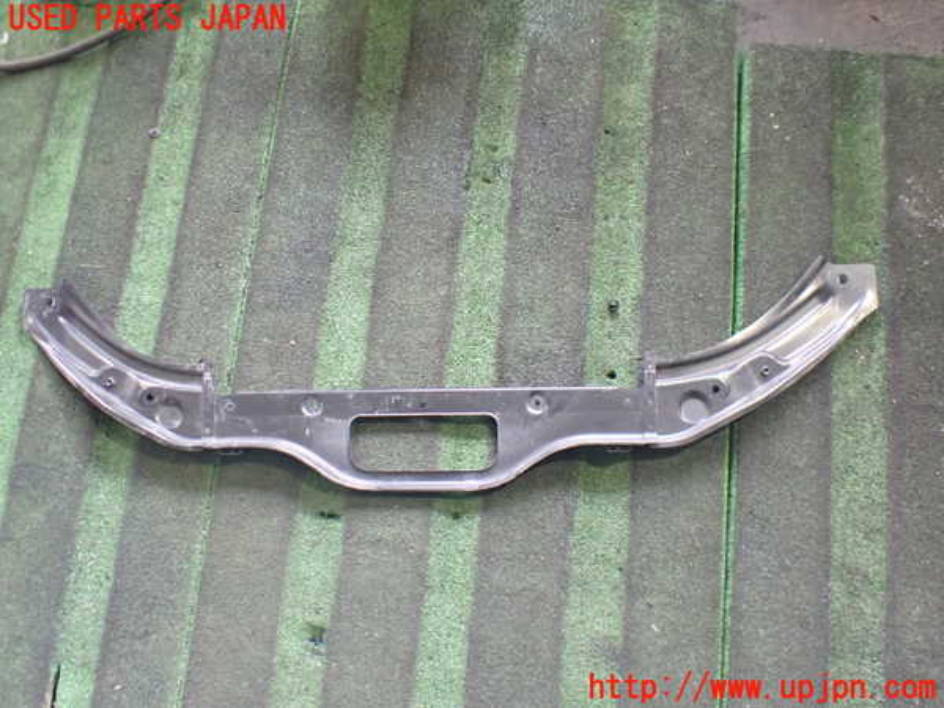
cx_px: 472
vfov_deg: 46.8
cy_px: 354
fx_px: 818
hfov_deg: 60.0
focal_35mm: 30
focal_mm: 5.4
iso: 800
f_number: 2.3
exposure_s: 1/50
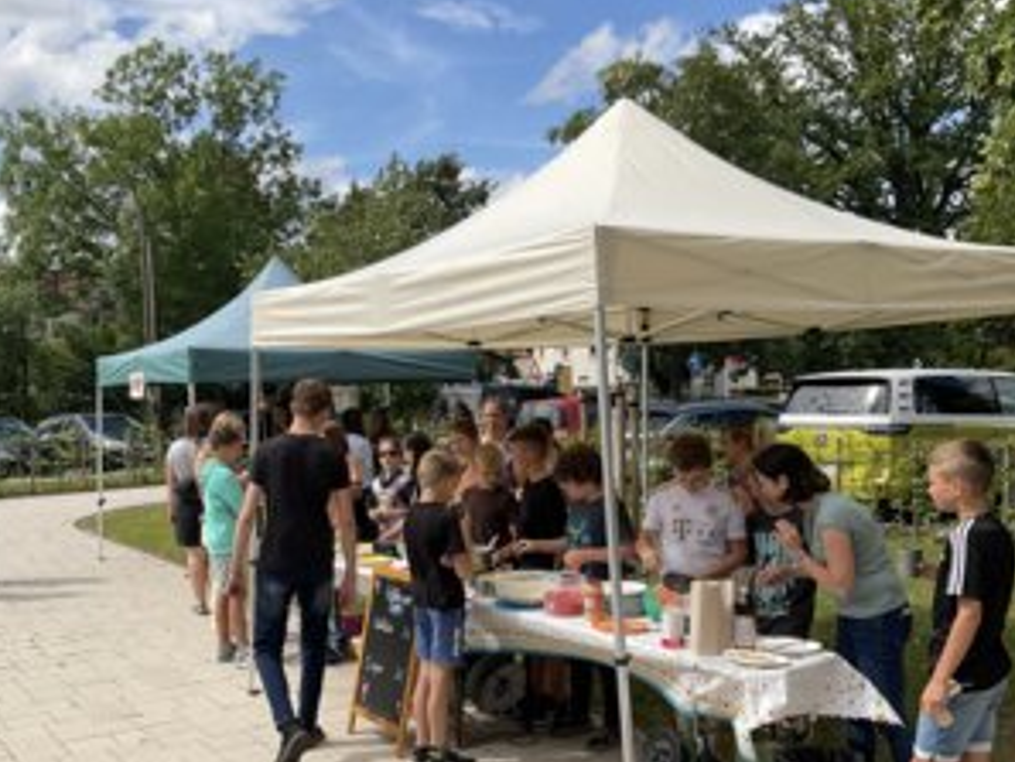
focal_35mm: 39
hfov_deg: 47.8
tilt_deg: -7.1
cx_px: 499
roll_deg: +0.6
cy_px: 485
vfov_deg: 36.6
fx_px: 1144
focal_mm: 3
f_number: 1.8
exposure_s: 1/1730
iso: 16
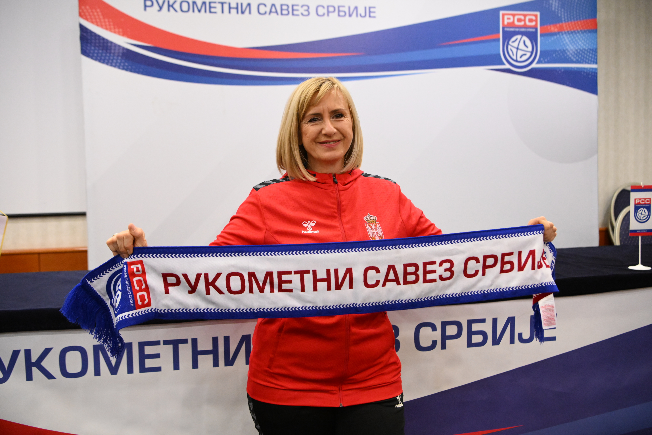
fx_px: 688
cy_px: 218
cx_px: 326
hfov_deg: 50.7
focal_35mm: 38
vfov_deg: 35.1
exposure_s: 1/250
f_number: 4
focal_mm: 38
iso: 6400
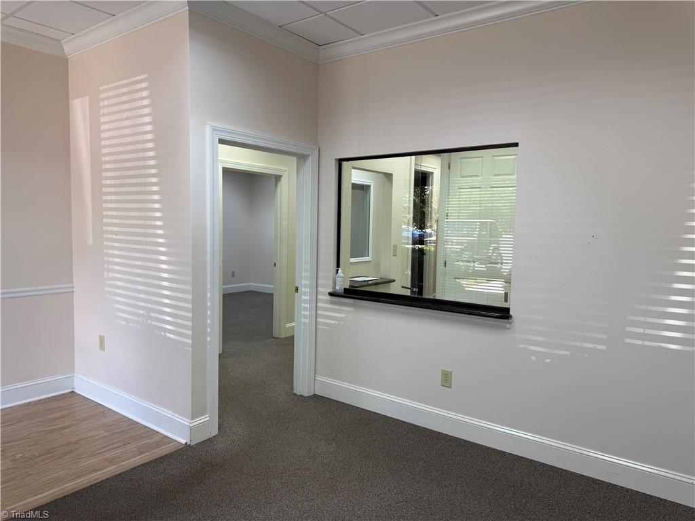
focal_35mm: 24
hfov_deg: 71.6
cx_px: 348
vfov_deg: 56.8
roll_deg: -0.7
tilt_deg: -3.2
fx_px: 482
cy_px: 260
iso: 64
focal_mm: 6.76
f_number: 1.78
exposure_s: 1/120
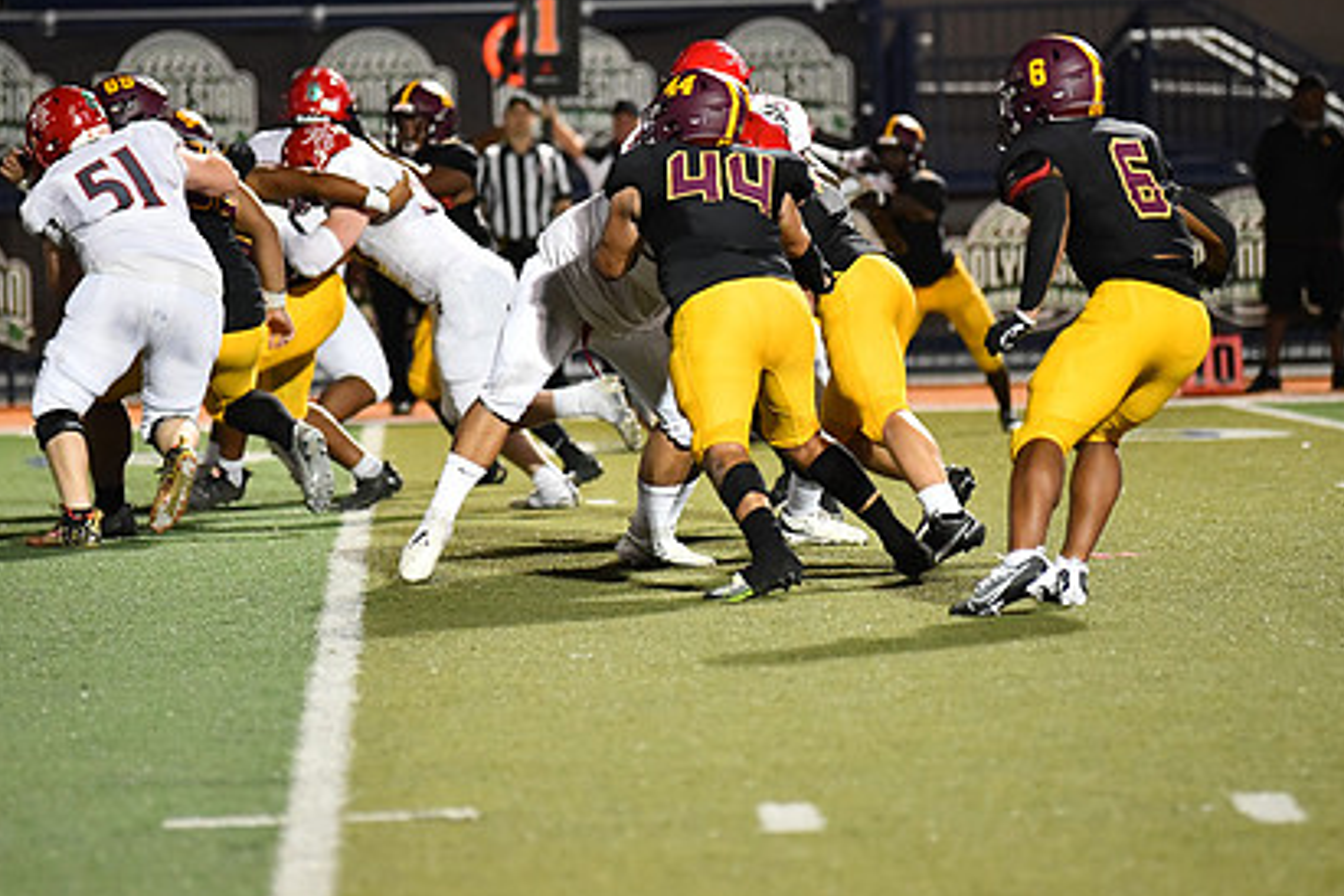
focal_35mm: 254
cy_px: 345
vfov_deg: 5.4
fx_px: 9482
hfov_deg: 8.1
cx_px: 598
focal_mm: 180
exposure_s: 1/1250
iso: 6400
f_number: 2.8
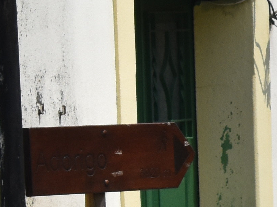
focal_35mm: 581
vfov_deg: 2.6
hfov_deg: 3.3
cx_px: 989
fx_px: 4645
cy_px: 182
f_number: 7.1
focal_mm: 55
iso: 400
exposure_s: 1/1600
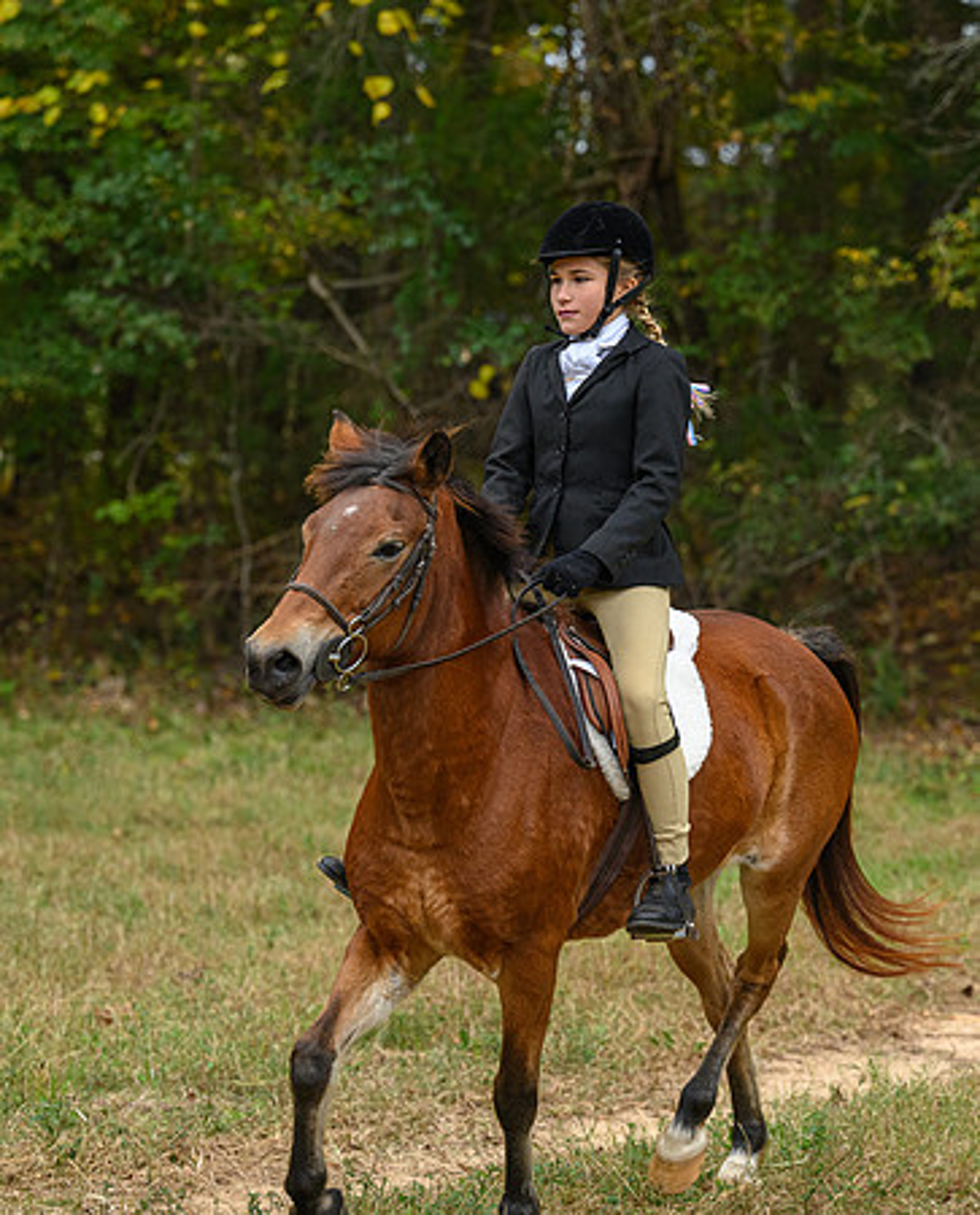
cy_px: 576
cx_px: 535
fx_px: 4901
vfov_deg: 14.1
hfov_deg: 11.4
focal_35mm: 136
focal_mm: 92
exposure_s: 1/1000
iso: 1250
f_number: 3.2
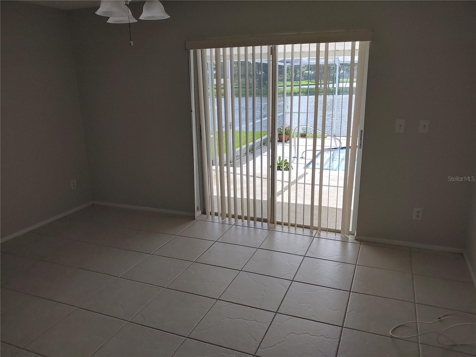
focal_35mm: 25
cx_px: 238
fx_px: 344
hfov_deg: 69.4
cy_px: 178
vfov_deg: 54.9
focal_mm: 4.23
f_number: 1.5
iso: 50
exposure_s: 1/521
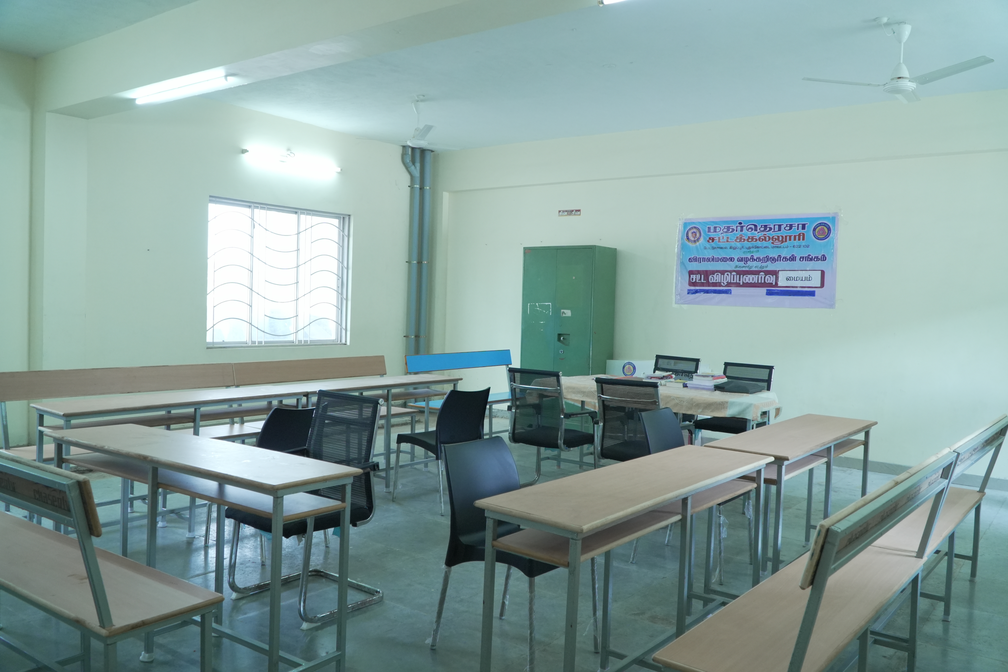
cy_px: 336
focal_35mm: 27
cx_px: 504
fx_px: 756
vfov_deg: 47.9
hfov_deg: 67.4
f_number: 4.5
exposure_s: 1/80
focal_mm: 18
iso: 1600
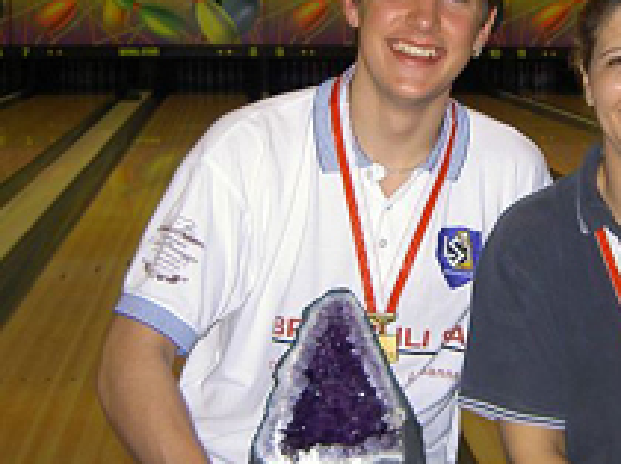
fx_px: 1308
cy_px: 210
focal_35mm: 73
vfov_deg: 20.1
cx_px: 452
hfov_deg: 26.4
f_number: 2.8
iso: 100
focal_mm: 5.6
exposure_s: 1/60
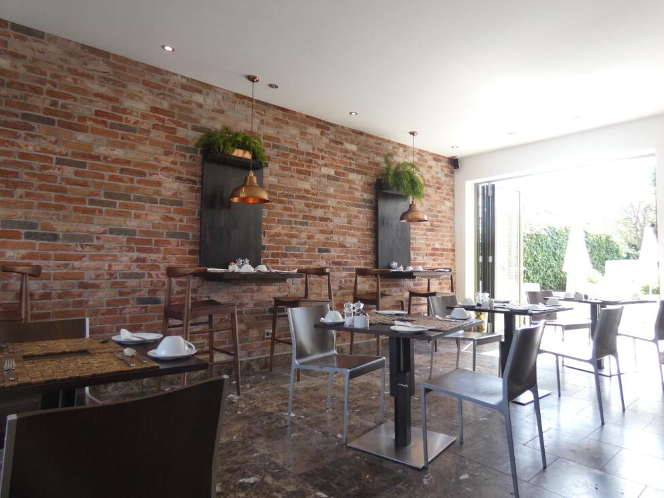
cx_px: 343
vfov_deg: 63.4
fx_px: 403
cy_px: 253
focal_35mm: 21
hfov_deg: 79.0
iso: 100
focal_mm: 3.6
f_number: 2.8
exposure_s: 1/60
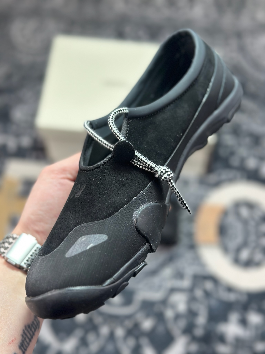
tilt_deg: -57.4
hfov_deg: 30.3
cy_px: 177
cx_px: 132
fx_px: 490
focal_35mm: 48
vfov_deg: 39.7
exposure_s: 1/422
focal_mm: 6.86
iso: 80
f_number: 1.78
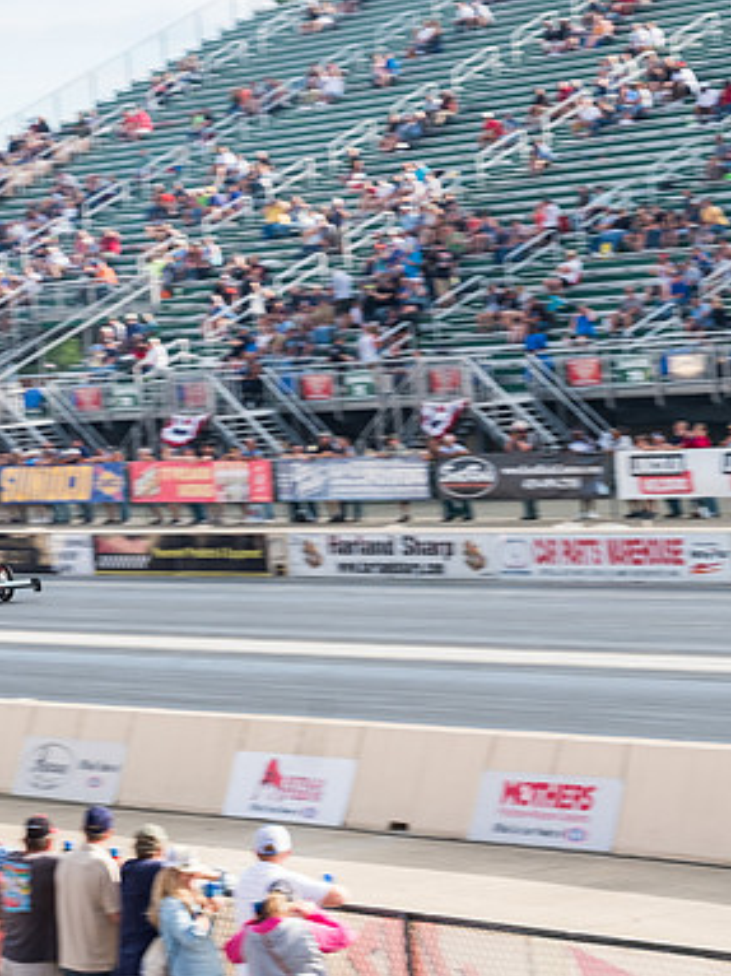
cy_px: 491
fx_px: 4761
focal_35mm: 169
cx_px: 186
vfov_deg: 11.7
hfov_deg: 8.8
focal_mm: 77.3
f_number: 9
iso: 400
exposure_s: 1/200
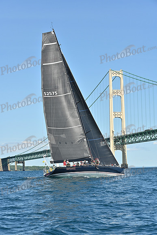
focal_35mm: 85
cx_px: 78
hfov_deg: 16.1
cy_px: 118
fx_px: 556
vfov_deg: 23.9
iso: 320
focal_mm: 85
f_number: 8
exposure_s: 1/1000
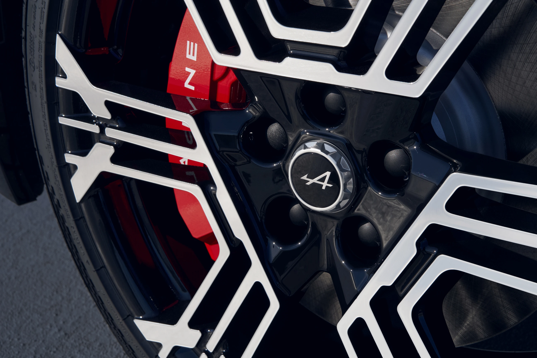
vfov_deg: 27.0
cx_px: 268
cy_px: 179
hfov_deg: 39.6
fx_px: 746
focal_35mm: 50
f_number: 11
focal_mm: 50
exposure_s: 1/500
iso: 250
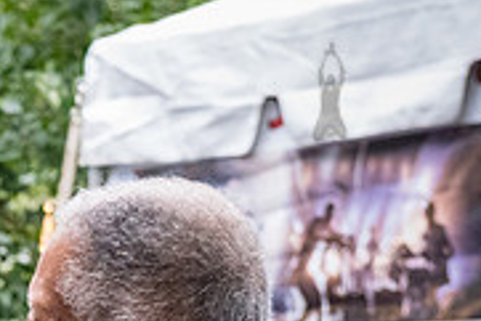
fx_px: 3075
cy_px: 451
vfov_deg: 5.9
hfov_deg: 8.6
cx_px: -338
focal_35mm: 230
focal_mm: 62
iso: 8000
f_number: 5
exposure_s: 1/200
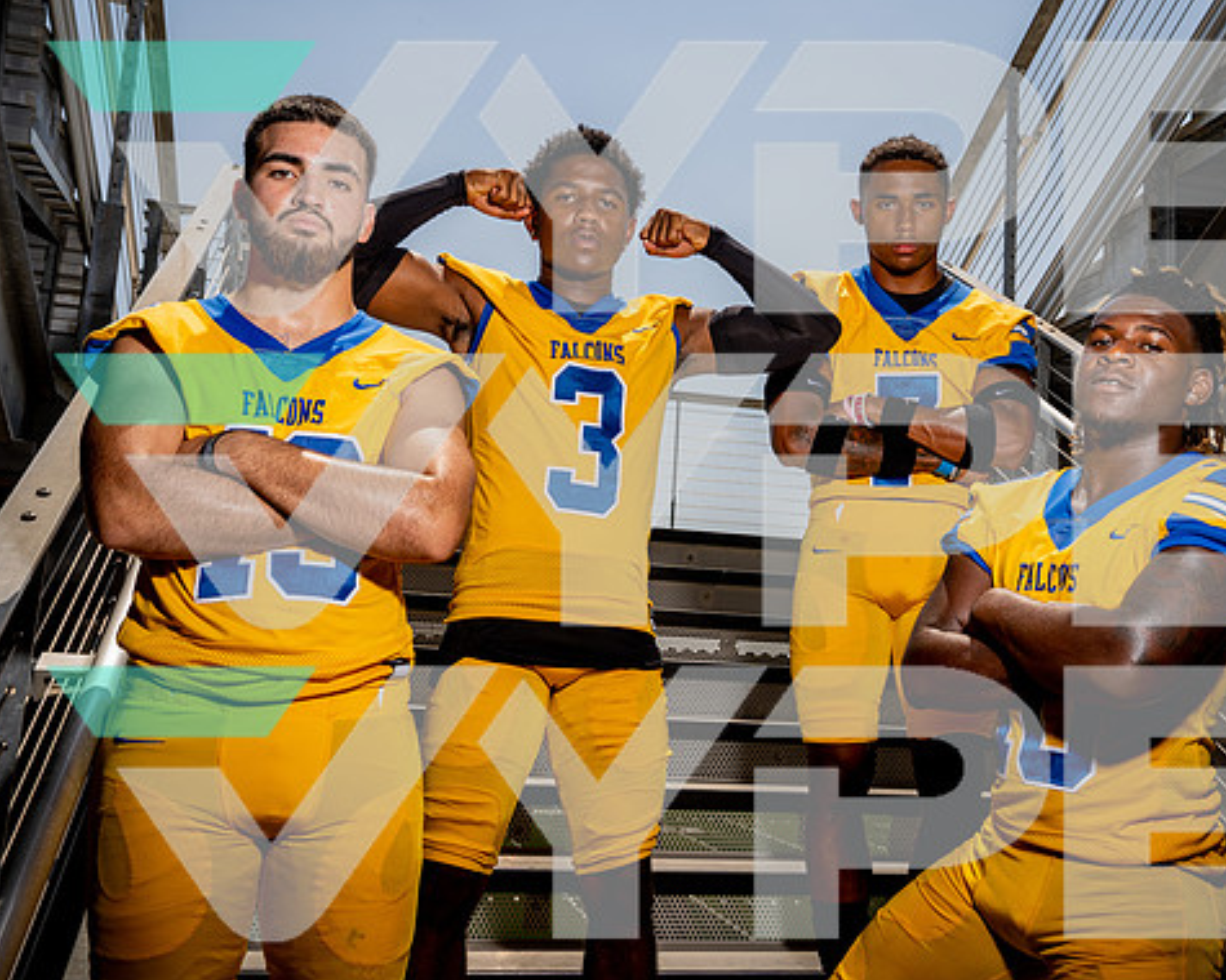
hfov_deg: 46.7
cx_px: 712
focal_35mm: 39
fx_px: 1415
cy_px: 491
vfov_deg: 38.2
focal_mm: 34
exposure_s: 1/250
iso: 100
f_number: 8
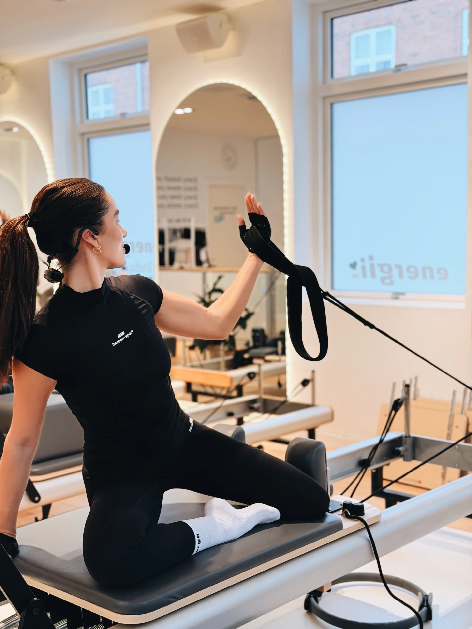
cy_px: 314
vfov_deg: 39.7
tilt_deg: -5.5
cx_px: 236
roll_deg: +0.3
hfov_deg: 30.3
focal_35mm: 48
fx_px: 873
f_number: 1.78
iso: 100
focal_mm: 6.76
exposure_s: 1/81
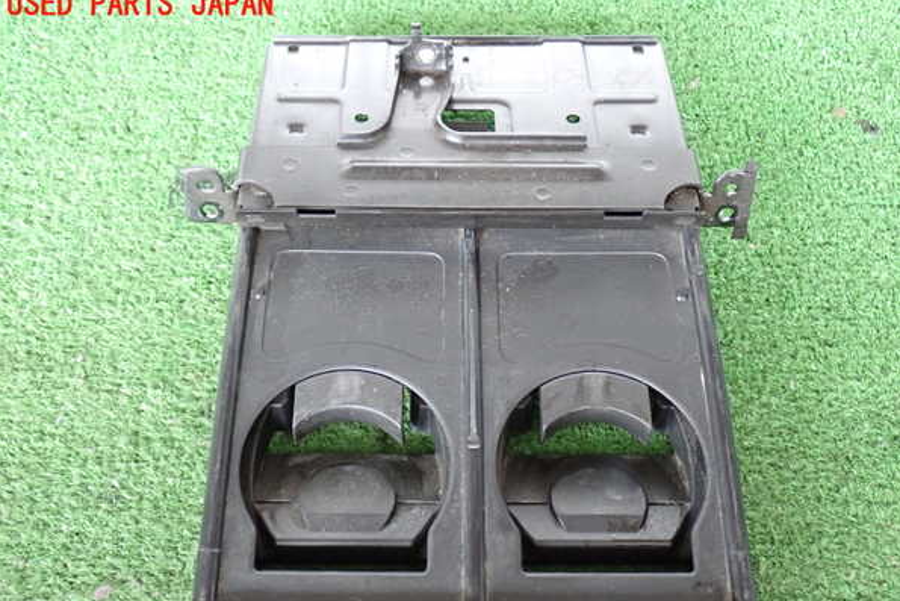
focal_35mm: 43
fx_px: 1075
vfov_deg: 31.2
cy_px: 327
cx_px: 452
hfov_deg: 45.4
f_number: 2.8
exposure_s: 1/30
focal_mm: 7.31
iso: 800
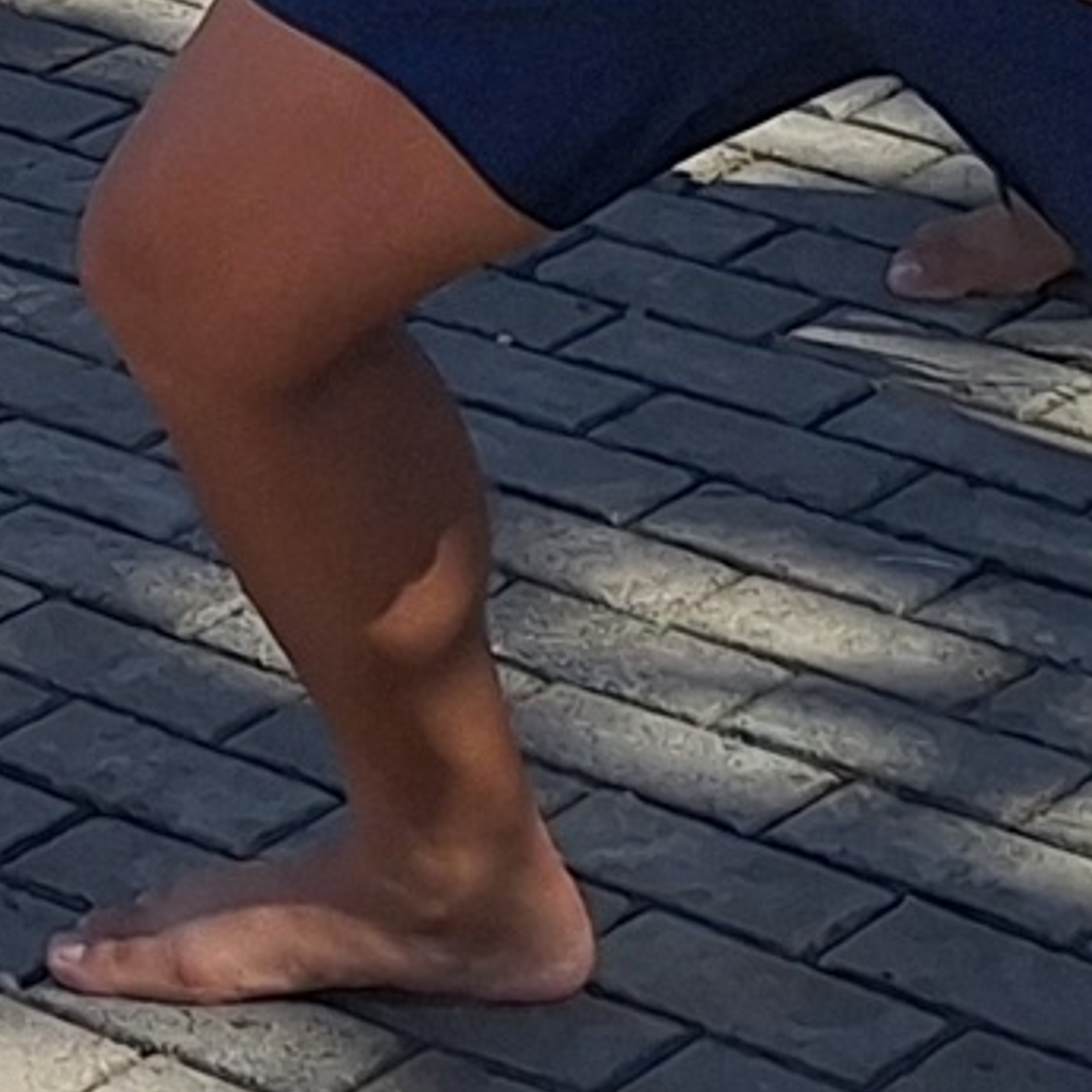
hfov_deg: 9.7
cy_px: -1152
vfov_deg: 9.2
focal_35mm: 177
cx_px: -234
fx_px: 6317
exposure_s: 1/1616
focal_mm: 5.54
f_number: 1.8
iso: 40
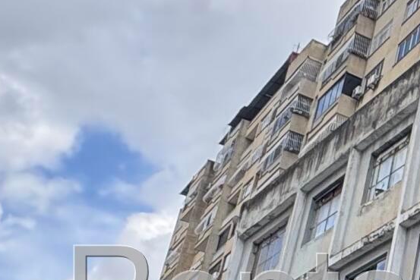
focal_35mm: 79
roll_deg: -2.2
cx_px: 756
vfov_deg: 16.8
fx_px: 922
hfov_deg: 19.3
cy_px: 294
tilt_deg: +21.5
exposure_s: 1/357
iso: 40
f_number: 2.2
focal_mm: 2.22
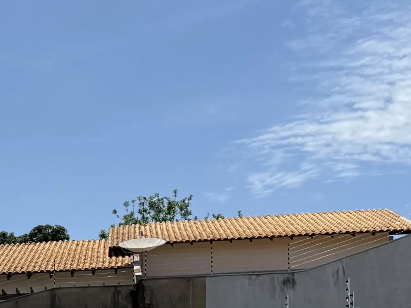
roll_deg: +0.5
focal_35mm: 96
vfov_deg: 14.5
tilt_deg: +2.9
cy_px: 440
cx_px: -147
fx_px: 1140
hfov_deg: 18.7
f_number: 1.78
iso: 80
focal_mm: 6.76
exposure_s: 1/6173
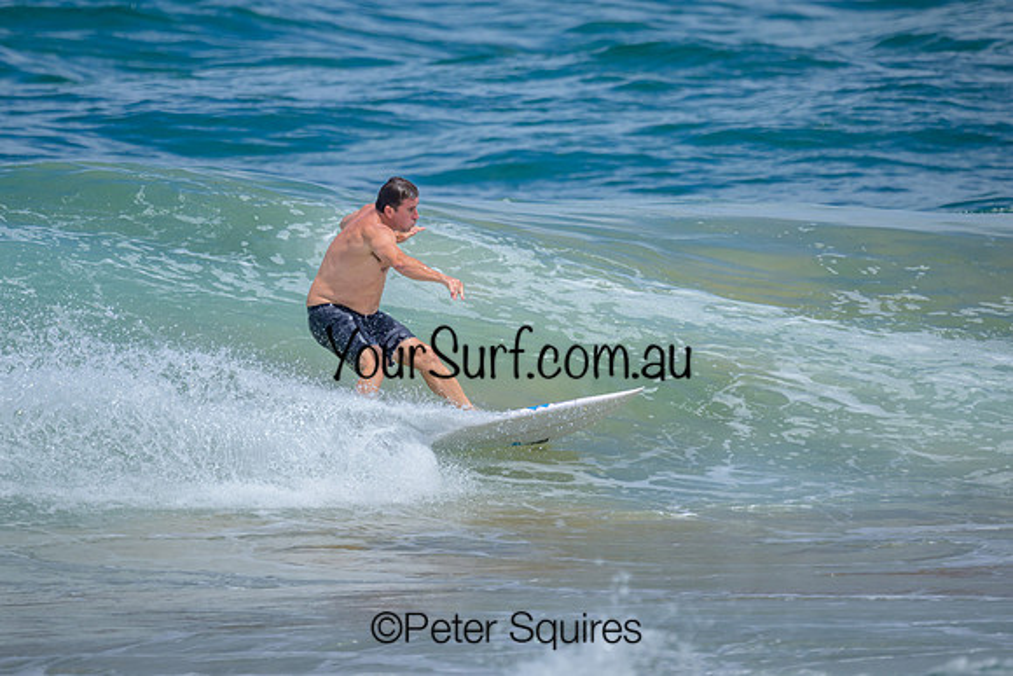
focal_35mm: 1095
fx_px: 30828
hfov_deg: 1.9
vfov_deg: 1.3
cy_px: 238
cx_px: 447
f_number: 6.3
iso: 250
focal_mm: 800
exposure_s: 1/2500
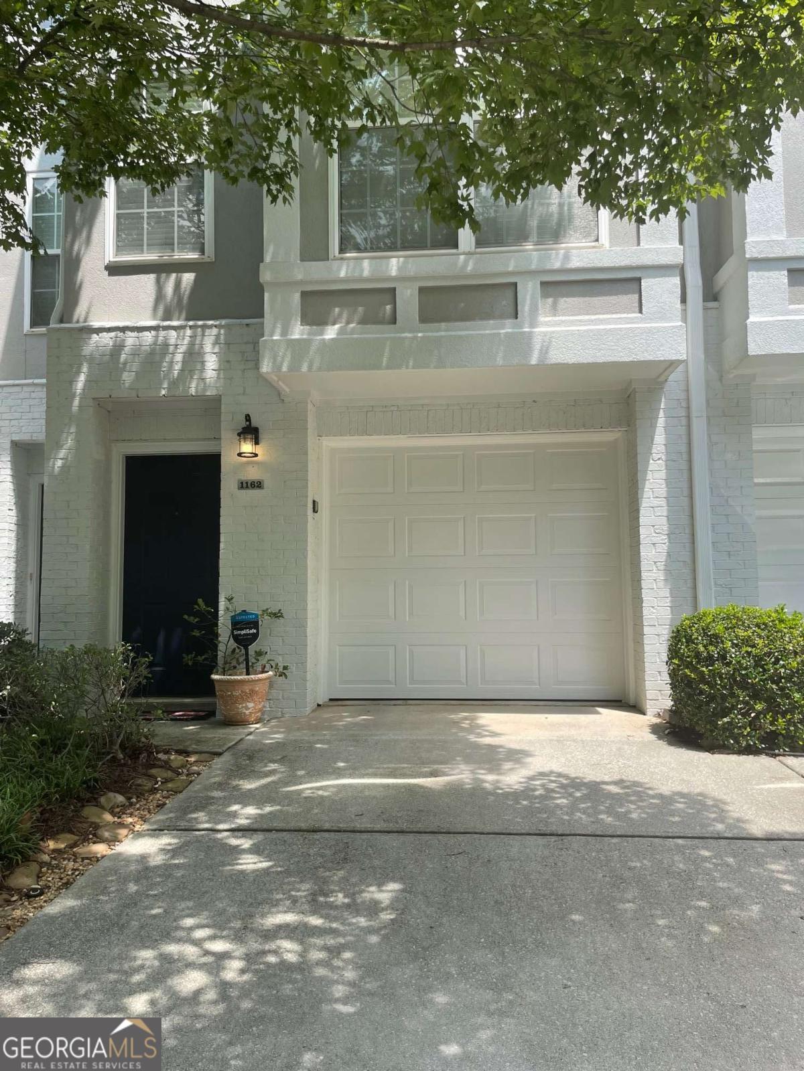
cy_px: 536
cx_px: 402
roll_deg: +0.2
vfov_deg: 67.3
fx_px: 805
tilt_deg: +4.2
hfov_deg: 53.1
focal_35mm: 26
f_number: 1.6
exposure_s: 1/1014
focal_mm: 4.2
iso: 32
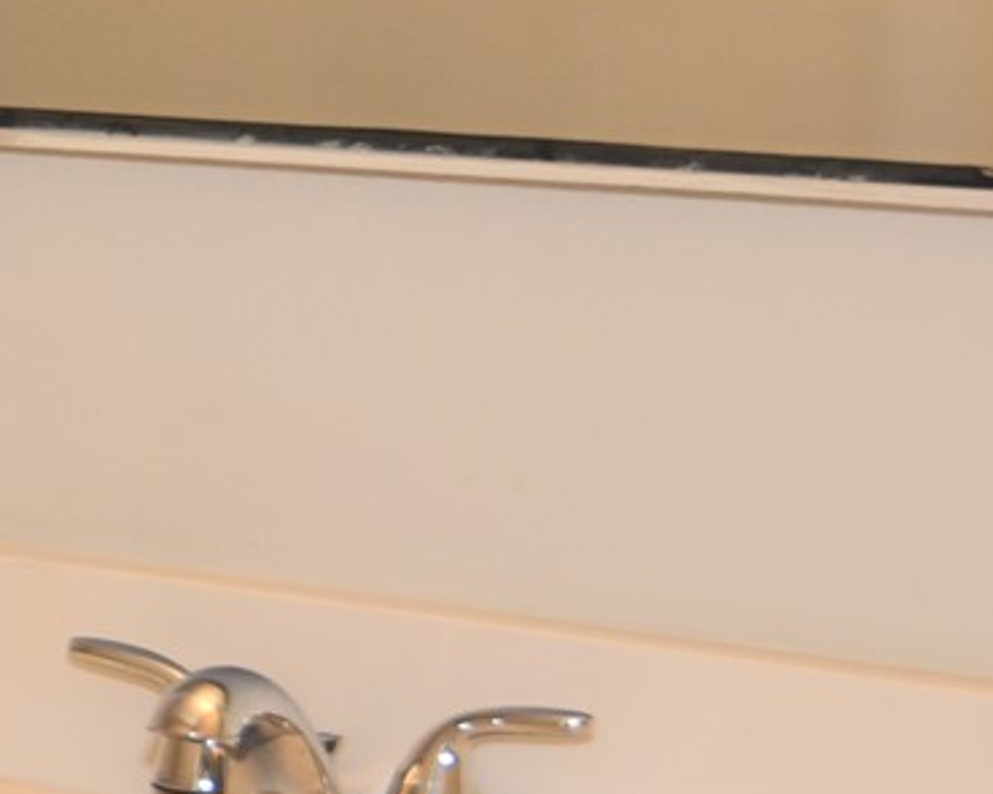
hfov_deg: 11.8
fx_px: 4378
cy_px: 199
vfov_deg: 10.3
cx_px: -899
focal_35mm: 149
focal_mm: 27
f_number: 4.5
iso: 800
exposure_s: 1/80
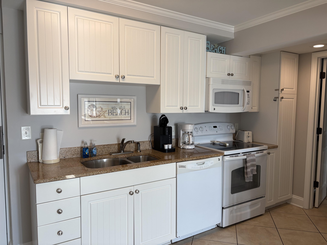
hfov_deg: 67.3
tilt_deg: -3.2
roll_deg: +0.9
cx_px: 164
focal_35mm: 26
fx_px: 246
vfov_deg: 53.1
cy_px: 122
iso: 64
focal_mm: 5.96
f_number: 1.6
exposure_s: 1/120
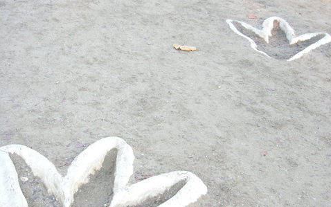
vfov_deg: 18.4
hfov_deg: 29.0
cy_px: 100
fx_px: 641
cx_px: 166
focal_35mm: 71
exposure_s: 1/31.6
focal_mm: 12.7
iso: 100
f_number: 3
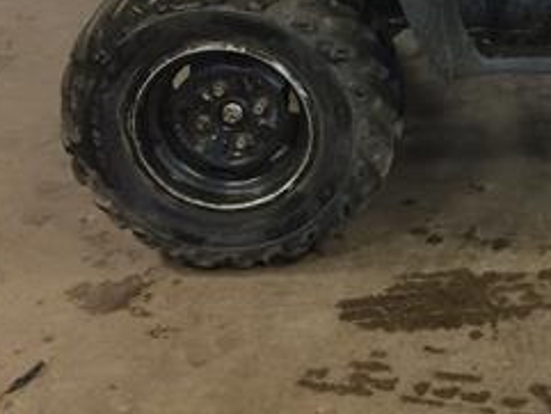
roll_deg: +1.4
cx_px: 590
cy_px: -98
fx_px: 1226
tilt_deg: -17.9
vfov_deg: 18.1
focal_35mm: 77
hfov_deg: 23.9
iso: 80
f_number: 2.2
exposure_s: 1/30
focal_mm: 4.15
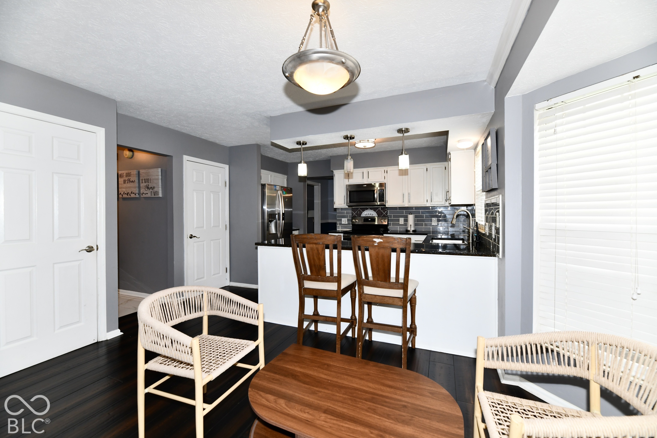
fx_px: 255
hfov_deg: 104.3
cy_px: 219
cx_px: 328
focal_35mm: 14
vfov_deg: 81.2
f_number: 6.3
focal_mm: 14
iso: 640
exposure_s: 1/60
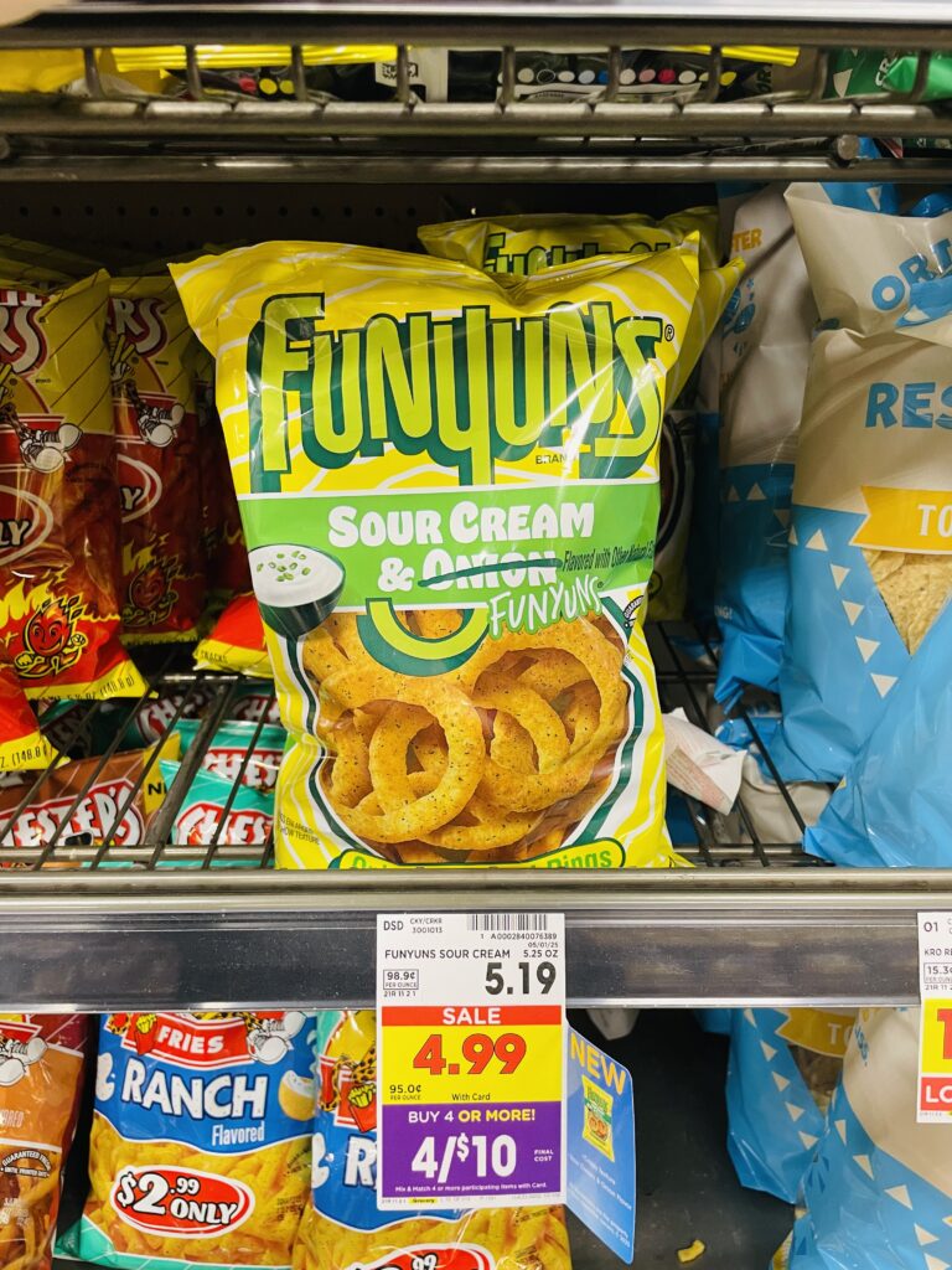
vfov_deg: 67.3
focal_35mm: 26
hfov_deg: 53.1
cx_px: 476
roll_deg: +0.9
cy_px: 635
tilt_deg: -27.1
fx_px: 953
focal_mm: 4.2
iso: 200
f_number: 1.6
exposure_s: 1/60
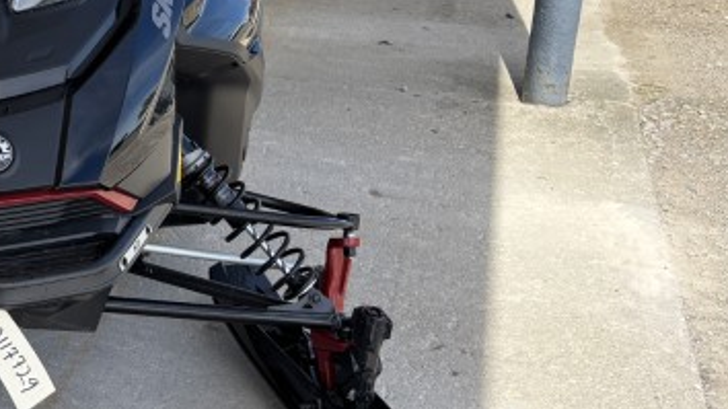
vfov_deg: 18.6
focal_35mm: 64
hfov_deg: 29.9
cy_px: 86
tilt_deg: -19.7
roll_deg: +2.7
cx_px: -51
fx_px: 1235
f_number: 1.6
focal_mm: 5.96
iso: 50
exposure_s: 1/1027
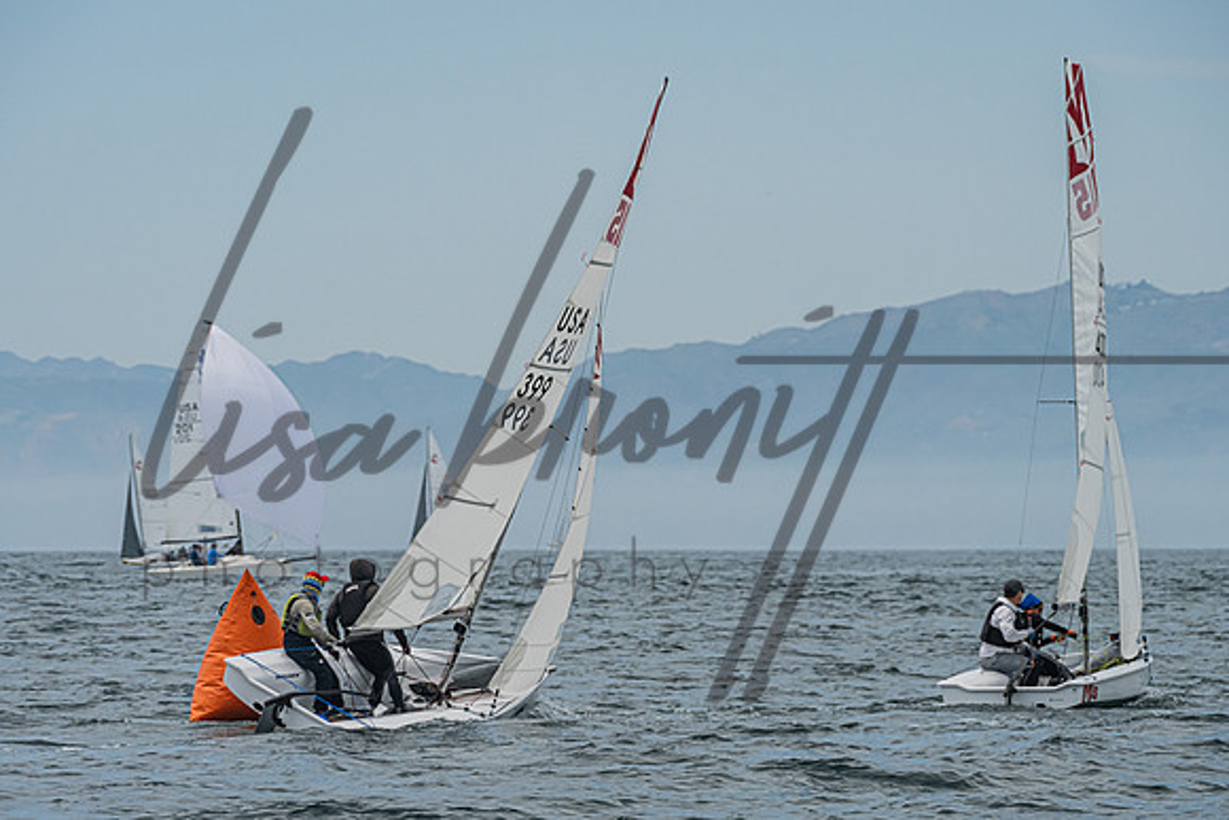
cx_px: 571
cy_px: 495
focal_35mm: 223
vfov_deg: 6.2
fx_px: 7627
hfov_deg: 9.2
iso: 500
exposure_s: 1/4000
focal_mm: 170
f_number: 7.6
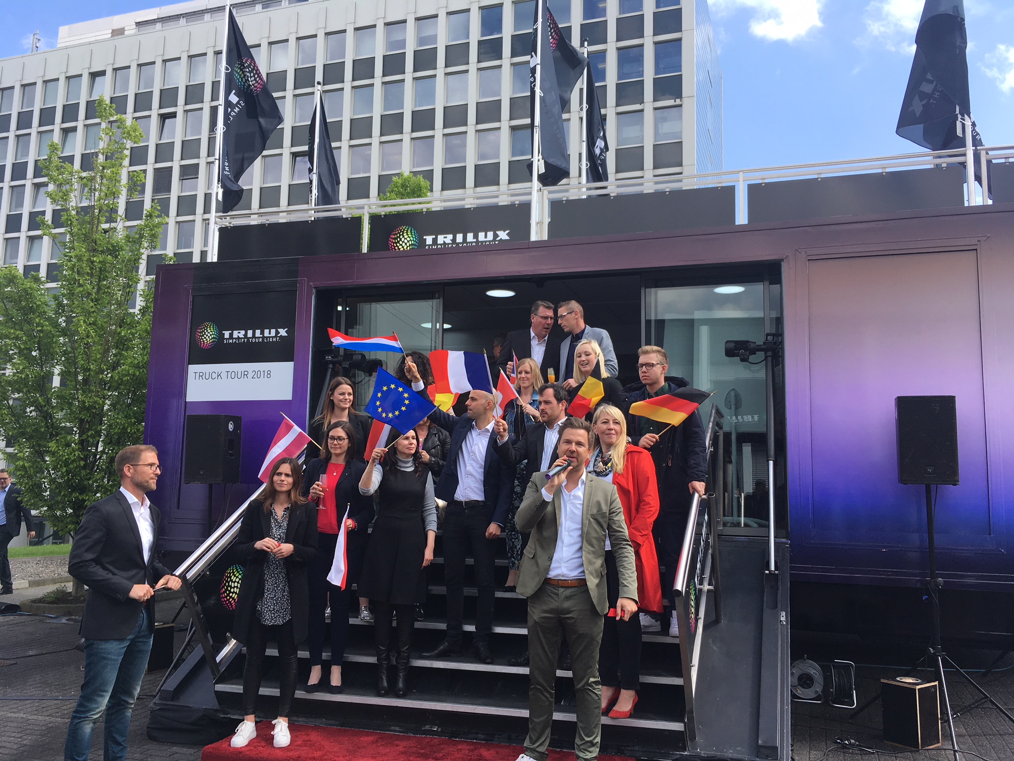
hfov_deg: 61.7
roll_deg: -2.9
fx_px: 849
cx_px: 507
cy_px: 380
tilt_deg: +8.5
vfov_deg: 48.2
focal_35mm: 29
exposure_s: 1/874
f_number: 2.2
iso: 25
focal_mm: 4.15
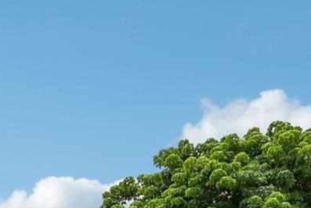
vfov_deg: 19.9
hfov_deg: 21.2
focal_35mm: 56
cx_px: -266
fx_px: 484
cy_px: 336
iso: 400
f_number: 8
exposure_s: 1/1600
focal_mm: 14
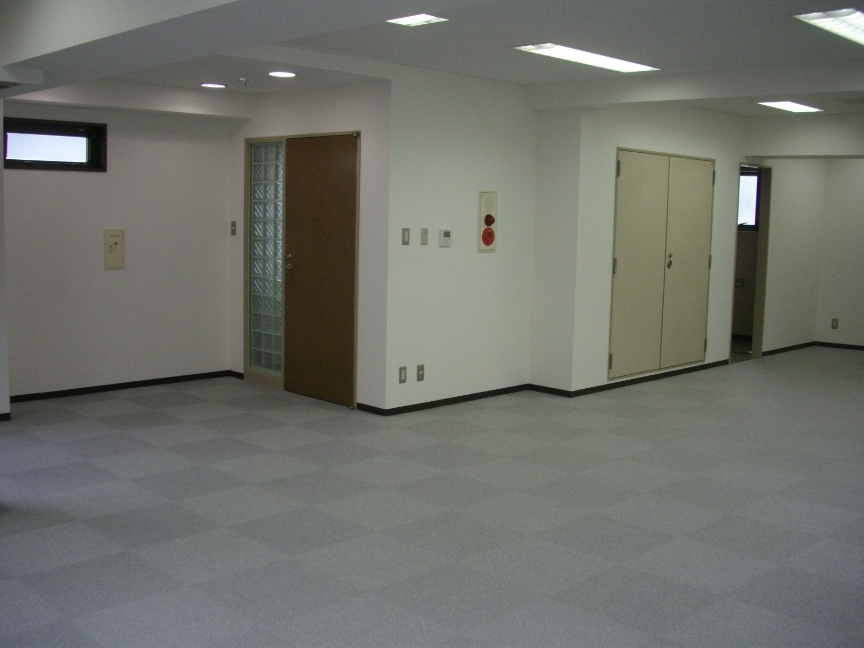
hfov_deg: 50.1
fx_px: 924
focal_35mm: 37
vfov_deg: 38.7
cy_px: 324
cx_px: 432
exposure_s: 1/125
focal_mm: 6.2
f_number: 2.8
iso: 200
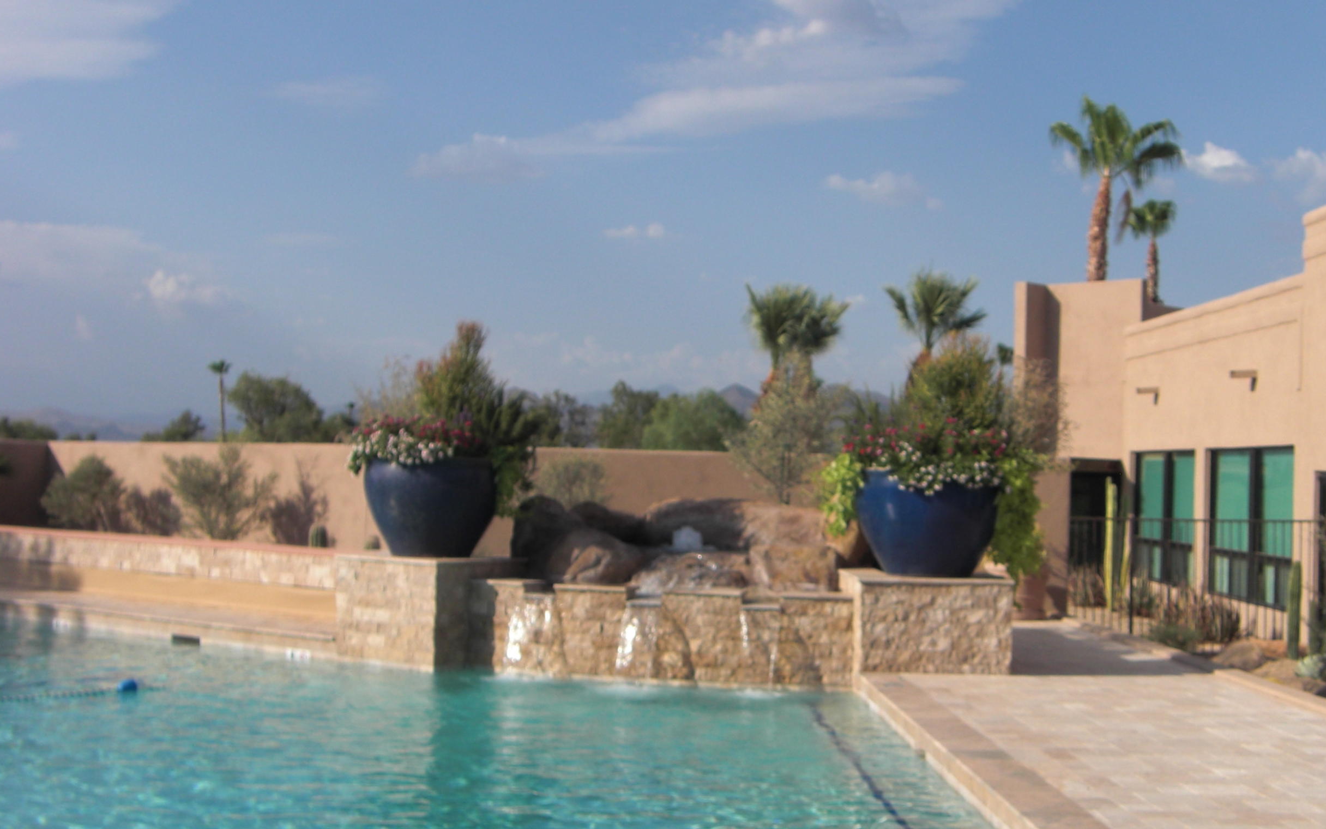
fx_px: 1843
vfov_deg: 25.3
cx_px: 805
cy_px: 443
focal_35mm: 51
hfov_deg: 39.4
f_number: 8
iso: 50
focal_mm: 6.9
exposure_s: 1/160
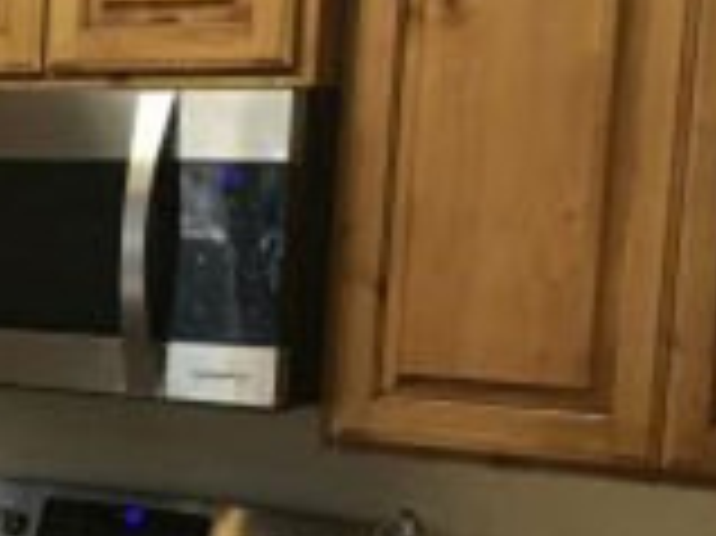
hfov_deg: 15.5
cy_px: 563
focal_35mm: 117
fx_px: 2418
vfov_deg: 12.5
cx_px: -378
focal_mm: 4.15
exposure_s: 1/30
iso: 40
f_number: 2.2
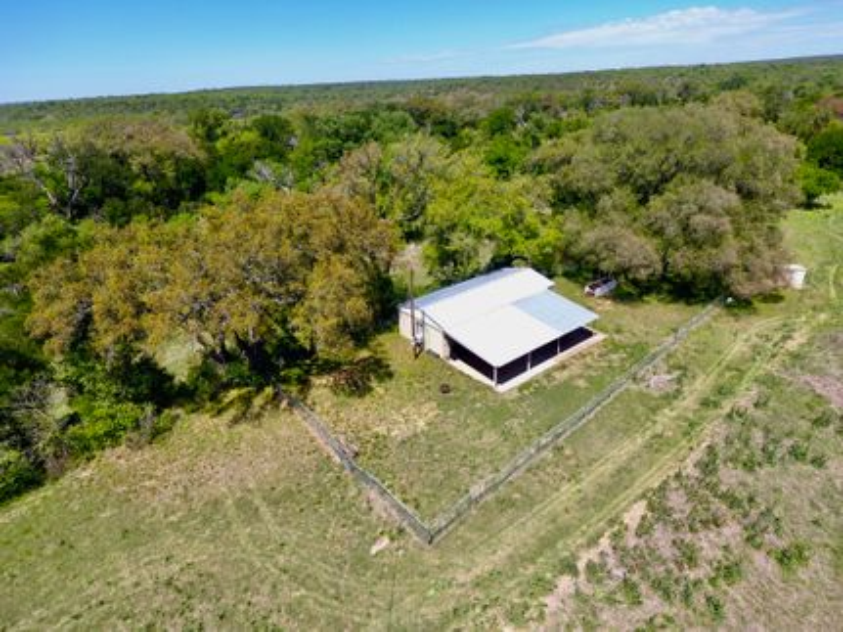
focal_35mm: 20
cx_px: 422
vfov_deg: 65.9
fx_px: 487
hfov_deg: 81.8
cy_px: 316
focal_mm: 3.61
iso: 100
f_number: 2.8
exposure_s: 1/493
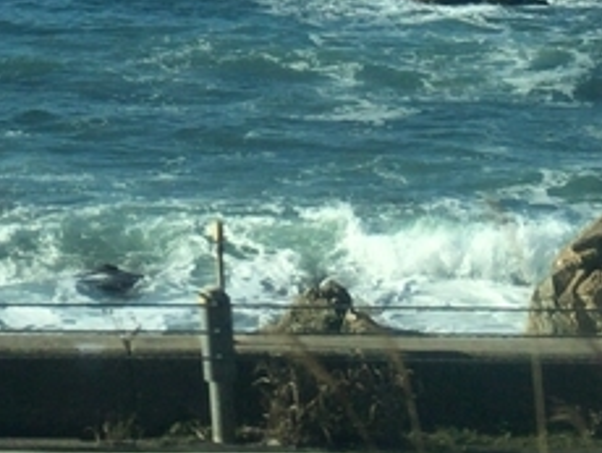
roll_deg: +0.0
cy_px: -571
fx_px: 2629
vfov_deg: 9.0
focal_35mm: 151
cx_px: -37
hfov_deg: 12.9
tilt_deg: +8.3
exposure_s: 1/1399
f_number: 2.2
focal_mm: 4.15
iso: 25
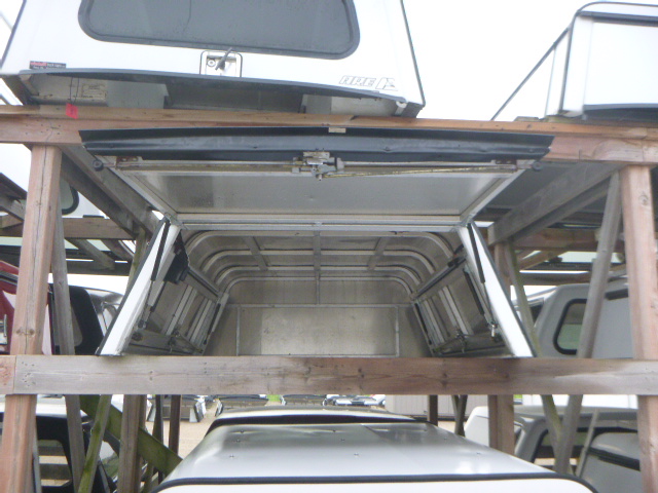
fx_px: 627
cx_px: 329
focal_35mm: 33
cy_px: 246
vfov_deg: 42.9
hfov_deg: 55.4
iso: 200
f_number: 4.3
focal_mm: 5.9
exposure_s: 1/60
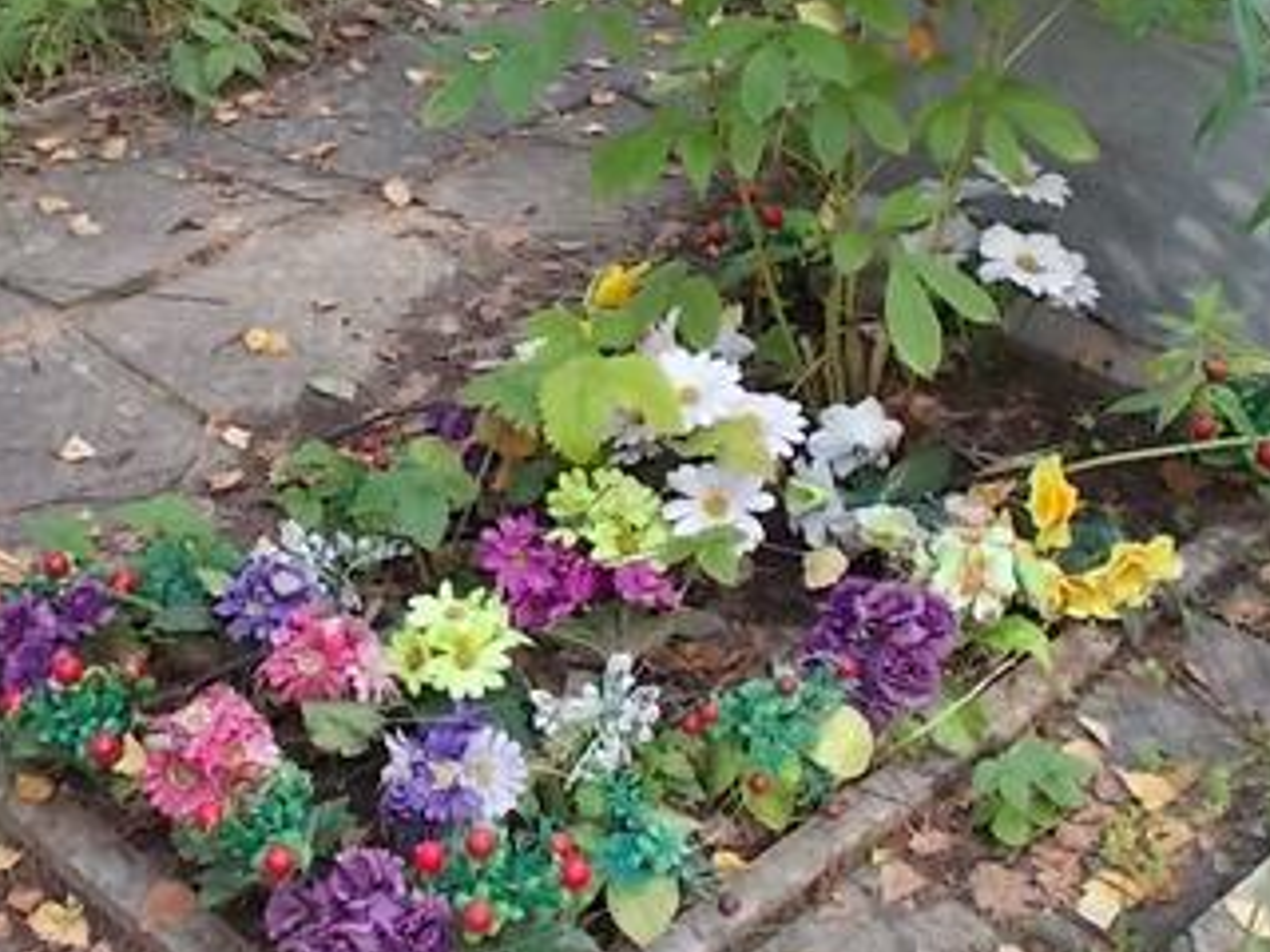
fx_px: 2385
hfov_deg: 29.6
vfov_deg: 22.0
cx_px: 401
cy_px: 91
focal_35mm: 65
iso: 80
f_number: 3.2
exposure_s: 1/25
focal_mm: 4.6
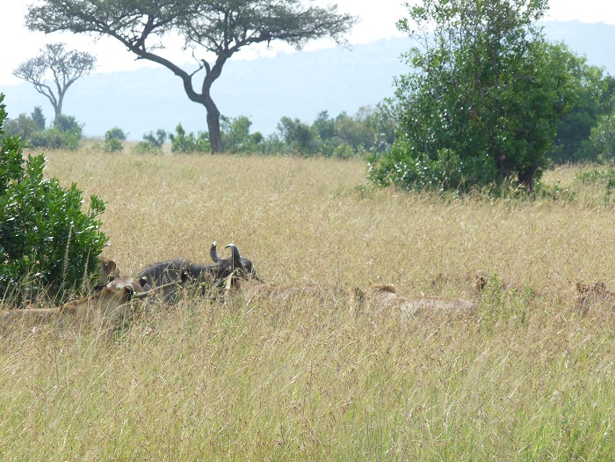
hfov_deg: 6.8
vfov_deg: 5.1
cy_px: 231
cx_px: 308
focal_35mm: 293
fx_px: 5206
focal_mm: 52.1
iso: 100
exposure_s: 1/320
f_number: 5.6
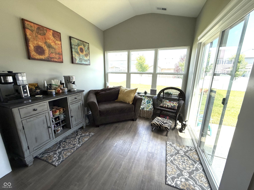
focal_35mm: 14
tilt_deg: -12.9
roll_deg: -1.3
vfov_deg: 85.7
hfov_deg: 102.1
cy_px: 95
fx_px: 103
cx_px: 127
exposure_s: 1/368
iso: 64
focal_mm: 2.22
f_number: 2.2
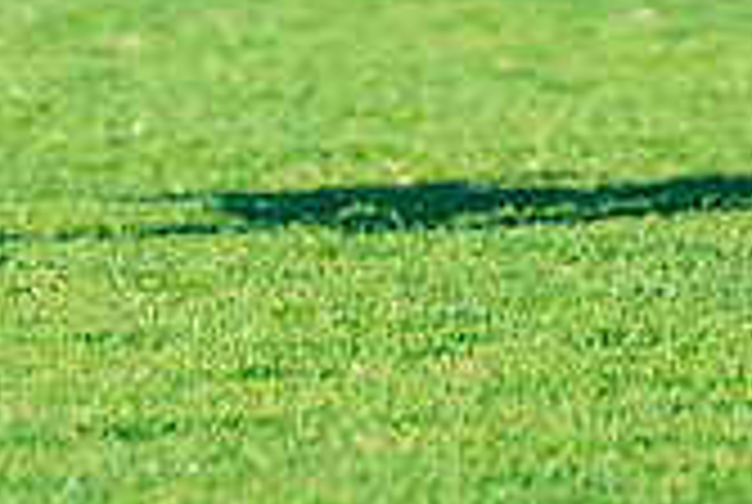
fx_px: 31828
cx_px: -107
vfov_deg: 0.9
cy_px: -343
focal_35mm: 1521
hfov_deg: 1.4
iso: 800
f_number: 5
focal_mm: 420
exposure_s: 1/1600
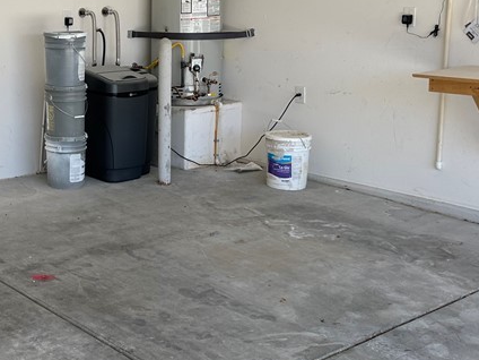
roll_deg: +1.0
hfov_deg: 31.6
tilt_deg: -8.5
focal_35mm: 58
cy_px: 105
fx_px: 803
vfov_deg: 25.0
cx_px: 45
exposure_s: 1/767
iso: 80
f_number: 1.78
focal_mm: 6.86
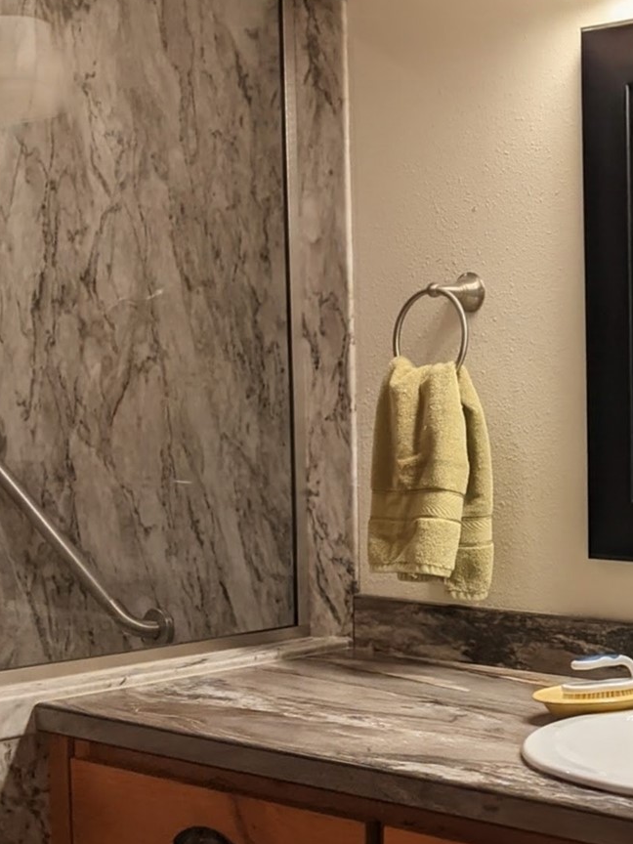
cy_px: 549
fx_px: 1560
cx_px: 685
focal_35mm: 64
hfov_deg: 21.8
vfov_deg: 30.1
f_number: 1.8
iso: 49
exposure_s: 1/156
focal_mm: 4.44
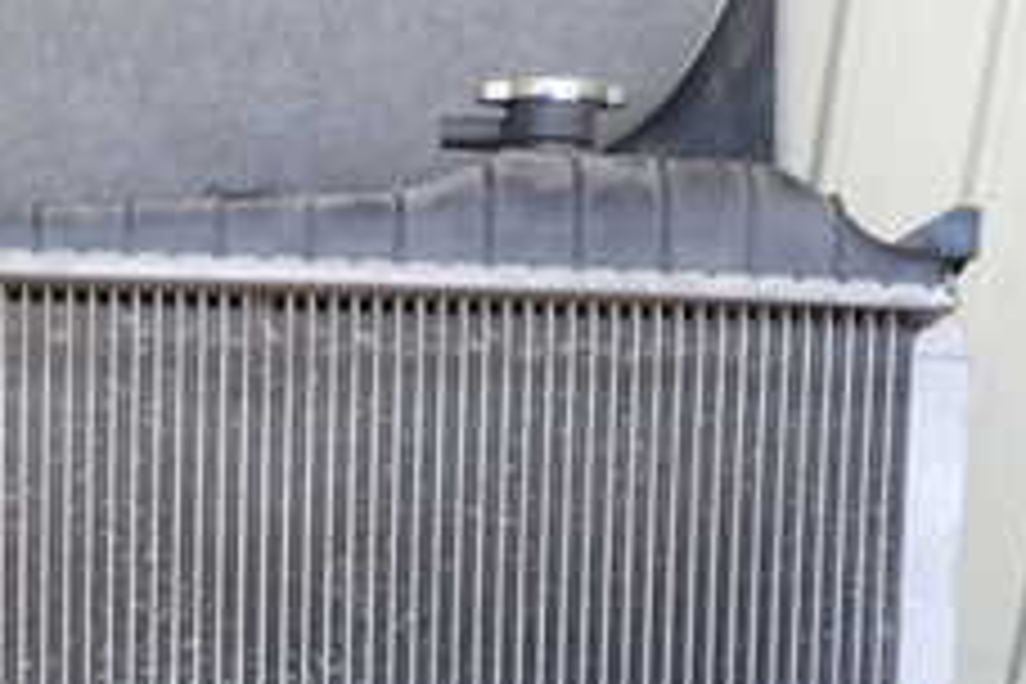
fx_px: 2337
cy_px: 972
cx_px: 230
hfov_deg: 24.4
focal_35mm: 82
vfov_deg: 15.6
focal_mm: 5.4
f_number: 2.3
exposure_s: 1/60
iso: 125
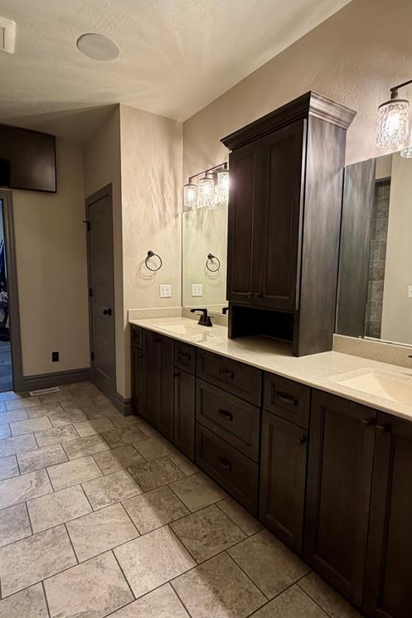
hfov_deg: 61.9
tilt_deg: -7.0
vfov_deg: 84.0
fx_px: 343
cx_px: 211
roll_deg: -0.3
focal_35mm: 20
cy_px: 312
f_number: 2.2
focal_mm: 2.22
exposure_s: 1/60
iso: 250
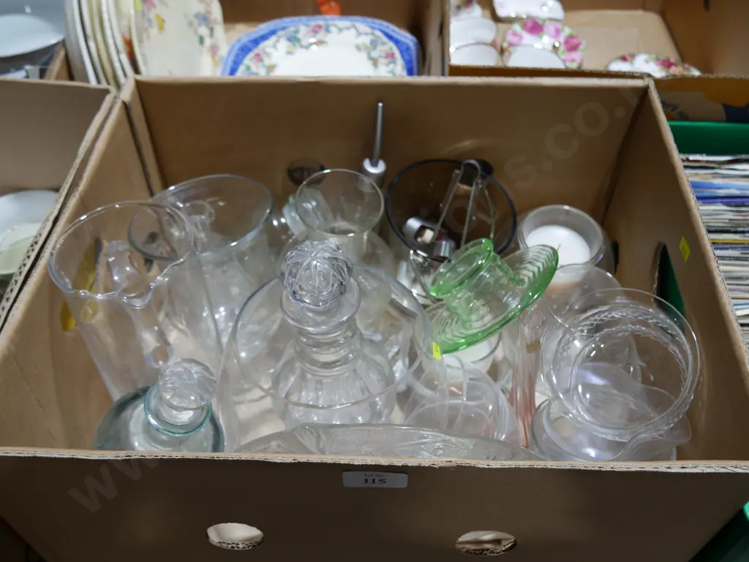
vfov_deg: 44.2
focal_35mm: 32
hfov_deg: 56.8
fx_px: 693
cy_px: 281
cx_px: 374
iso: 200
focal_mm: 16
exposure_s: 1/80
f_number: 3.6
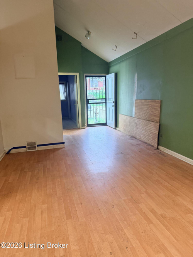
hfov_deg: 56.8
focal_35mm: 24
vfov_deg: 71.6
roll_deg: +1.2
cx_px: 96
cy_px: 128
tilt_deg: -11.4
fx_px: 178
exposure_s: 1/60
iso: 400
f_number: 1.78
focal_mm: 6.76
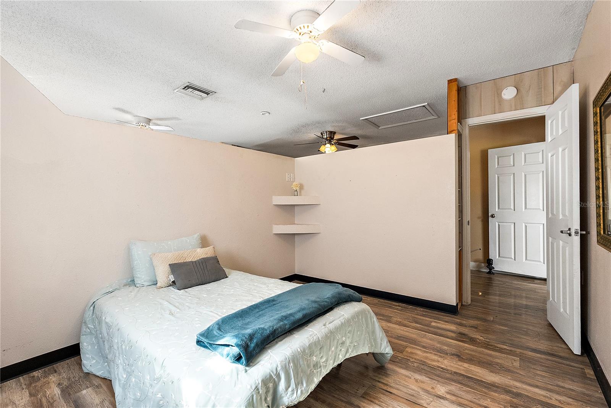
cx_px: 306
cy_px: 204
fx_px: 272
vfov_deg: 73.8
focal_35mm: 16
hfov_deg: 96.7
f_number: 6.3
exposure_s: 1/30
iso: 1600
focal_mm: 16
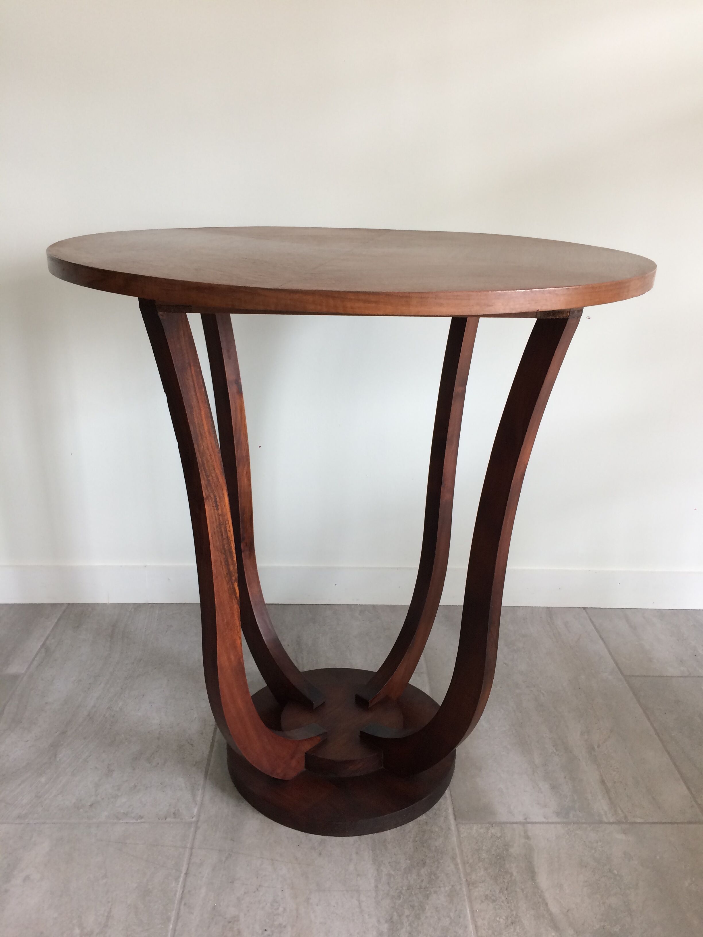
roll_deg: +0.6
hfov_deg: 48.2
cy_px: 468
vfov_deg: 61.7
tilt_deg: -21.0
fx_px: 785
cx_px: 352
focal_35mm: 29
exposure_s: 1/33
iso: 40
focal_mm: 4.15
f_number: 2.2
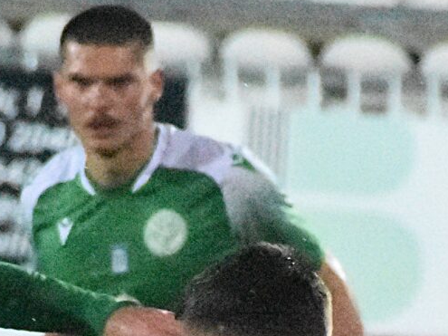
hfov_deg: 1.1
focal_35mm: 1791
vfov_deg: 0.8
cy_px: 551
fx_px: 23173
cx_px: 118
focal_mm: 240
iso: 25600
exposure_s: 1/1250
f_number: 9
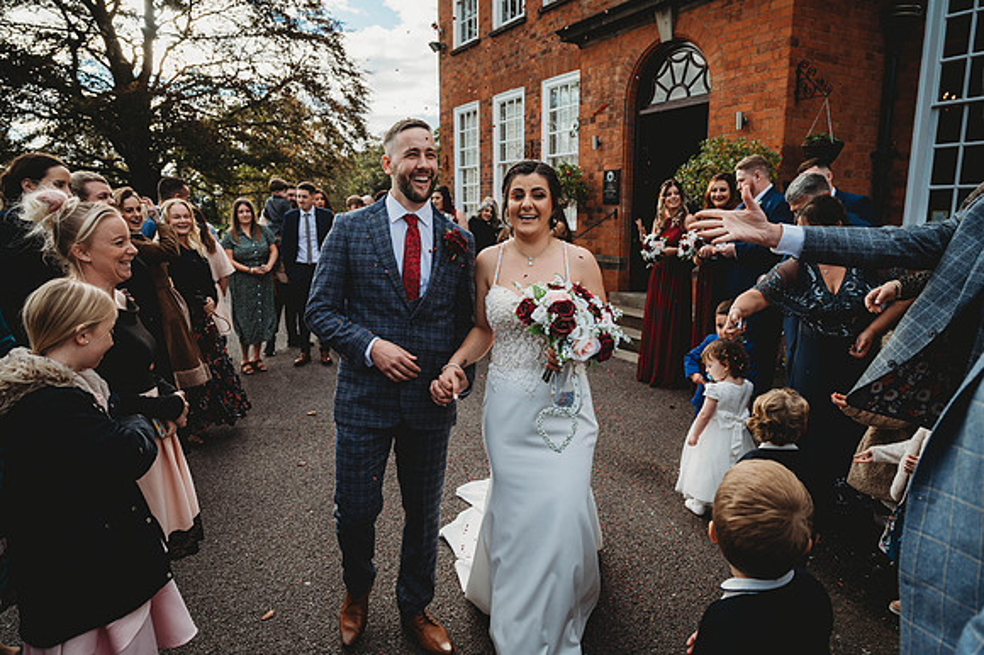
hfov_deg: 73.8
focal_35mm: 24
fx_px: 656
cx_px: 492
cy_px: 328
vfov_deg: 53.1
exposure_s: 1/800
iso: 220
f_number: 4.5
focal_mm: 24
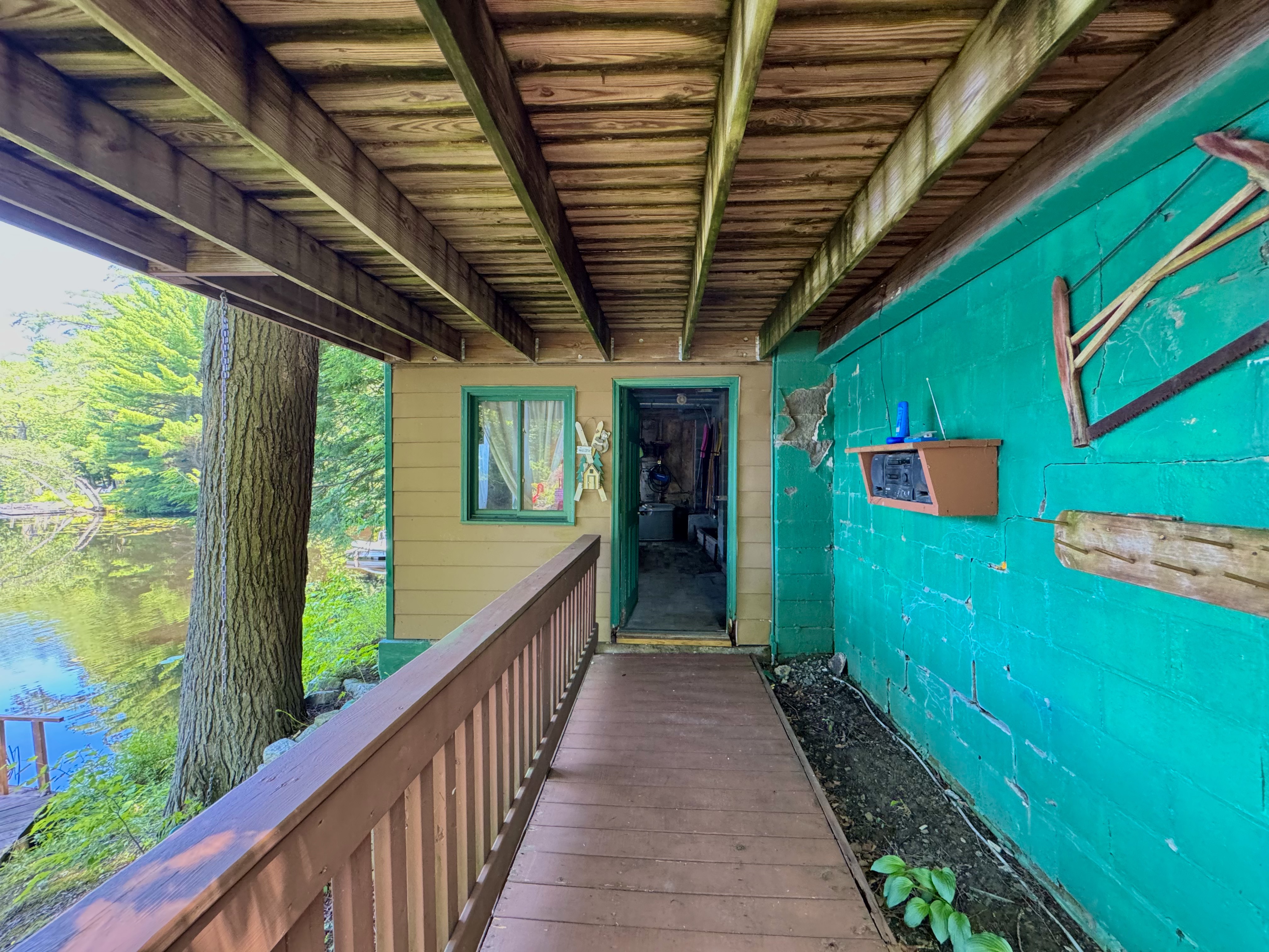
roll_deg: -0.5
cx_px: 634
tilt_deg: +0.4
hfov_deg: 102.1
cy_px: 476
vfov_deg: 85.7
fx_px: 513
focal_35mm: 14
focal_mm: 2.22
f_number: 2.2
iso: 320
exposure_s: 1/73
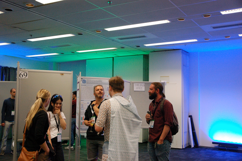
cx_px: 121
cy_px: 80
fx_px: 272
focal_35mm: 40
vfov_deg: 33.0
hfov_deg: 48.0
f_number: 5
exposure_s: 1/125
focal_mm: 27
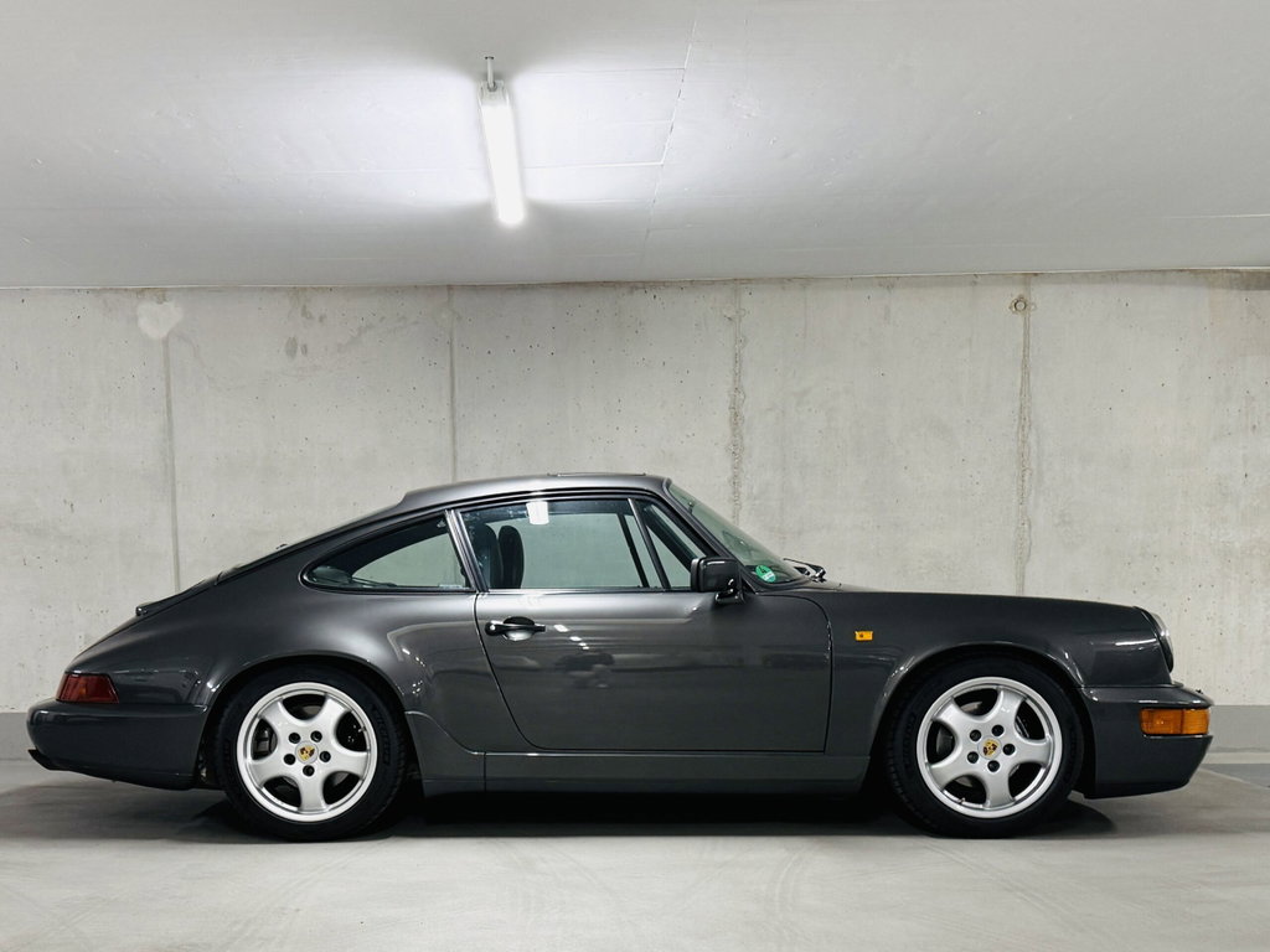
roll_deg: +0.6
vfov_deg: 56.8
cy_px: 476
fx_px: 881
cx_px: 635
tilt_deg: -6.8
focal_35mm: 24
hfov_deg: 71.6
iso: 250
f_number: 1.78
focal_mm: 6.76
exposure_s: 1/100
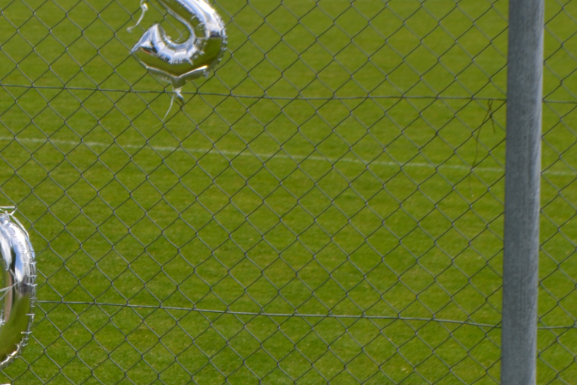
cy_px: 73
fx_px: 3205
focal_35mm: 200
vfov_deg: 6.9
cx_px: -123
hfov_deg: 10.1
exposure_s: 1/250
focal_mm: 50
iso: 100
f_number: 8
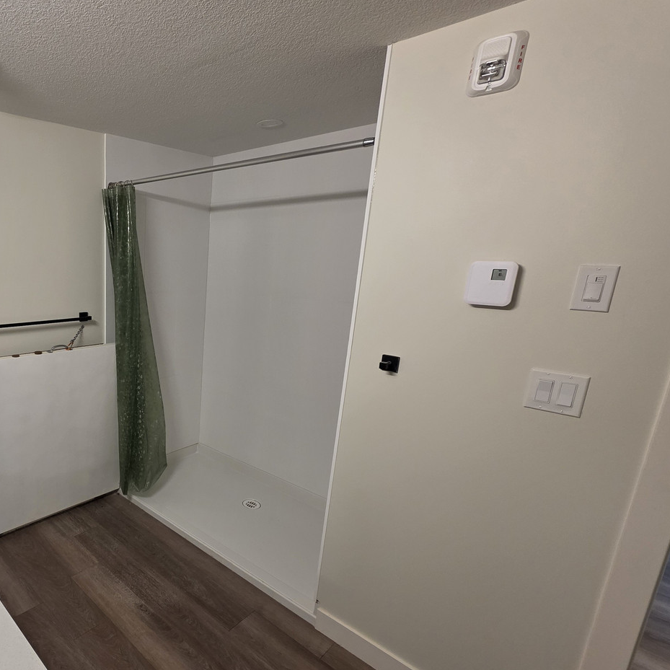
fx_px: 416
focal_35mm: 19
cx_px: 131
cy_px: 366
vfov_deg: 77.5
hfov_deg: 69.8
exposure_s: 1/60
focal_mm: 2.2
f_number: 1.9
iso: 200
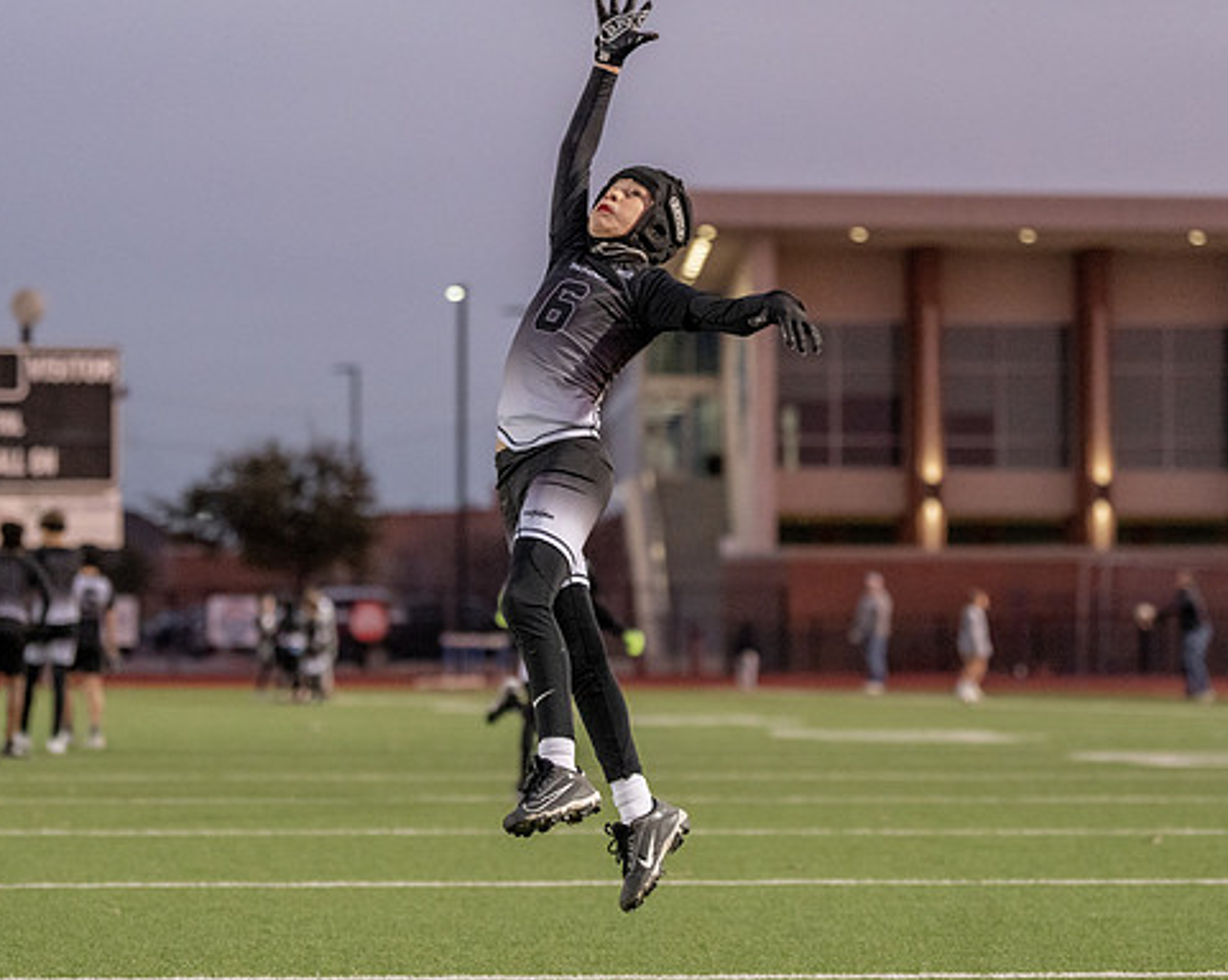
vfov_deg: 10.2
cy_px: 508
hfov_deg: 12.8
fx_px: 5484
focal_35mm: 151
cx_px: 505
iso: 4000
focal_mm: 100
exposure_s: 1/1000
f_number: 2.8
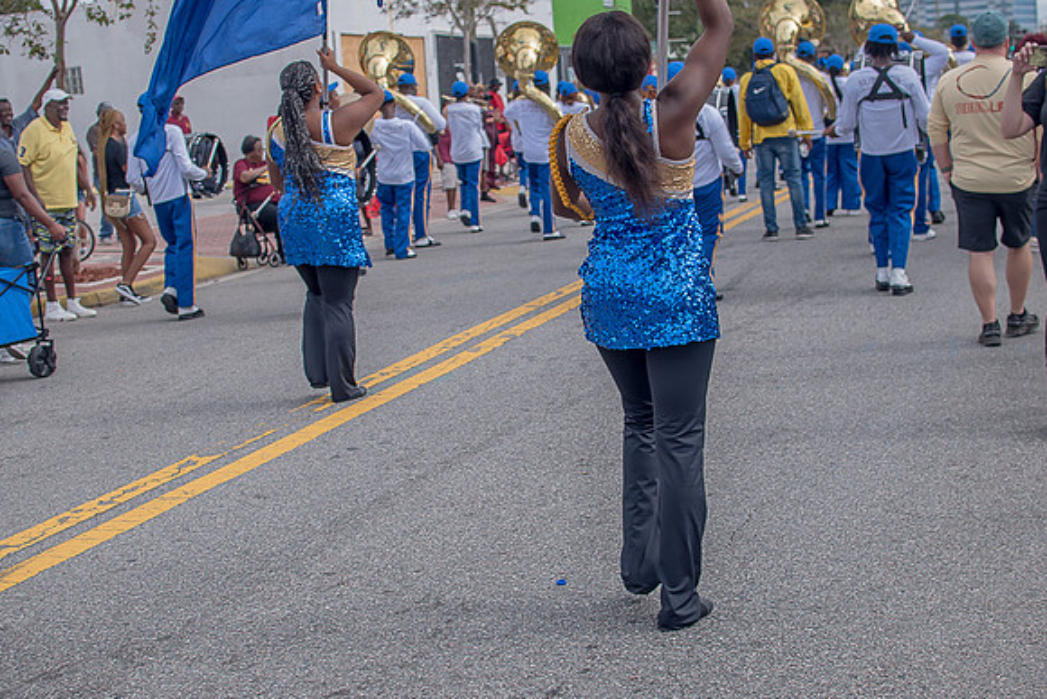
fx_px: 1513
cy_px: 350
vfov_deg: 26.0
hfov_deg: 38.2
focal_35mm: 52
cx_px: 524
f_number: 4
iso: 100
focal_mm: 35
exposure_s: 1/500
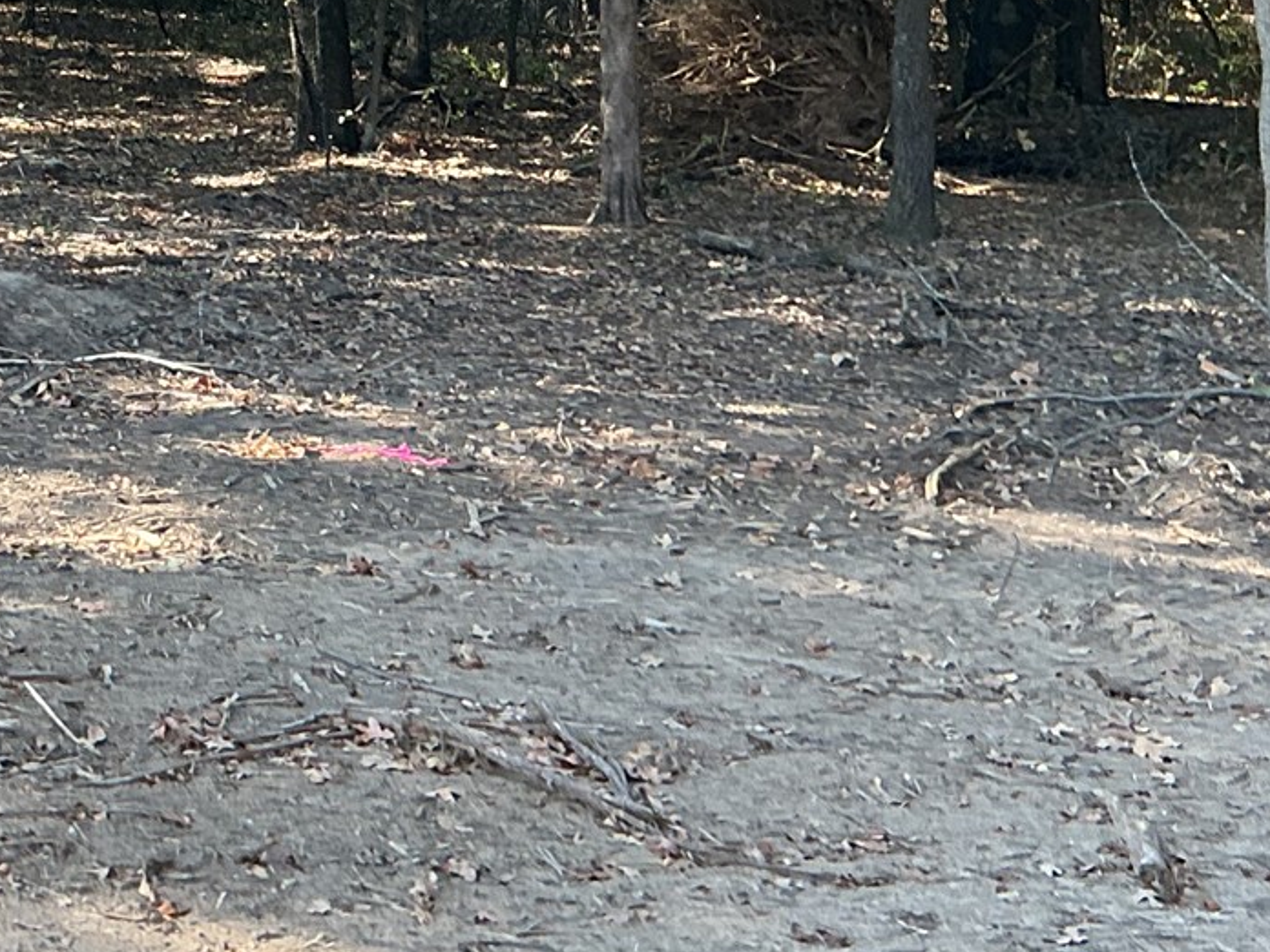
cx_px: -38
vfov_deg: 17.6
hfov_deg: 23.3
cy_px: -184
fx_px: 2935
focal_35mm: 80
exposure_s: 1/120
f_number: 1.8
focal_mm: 3
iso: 16
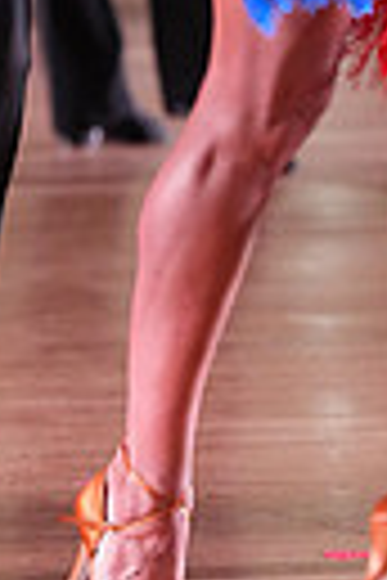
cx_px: 187
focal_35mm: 829
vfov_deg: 2.5
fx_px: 13367
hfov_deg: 1.7
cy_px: -297
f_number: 4.5
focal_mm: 185
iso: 4000
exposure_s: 1/200
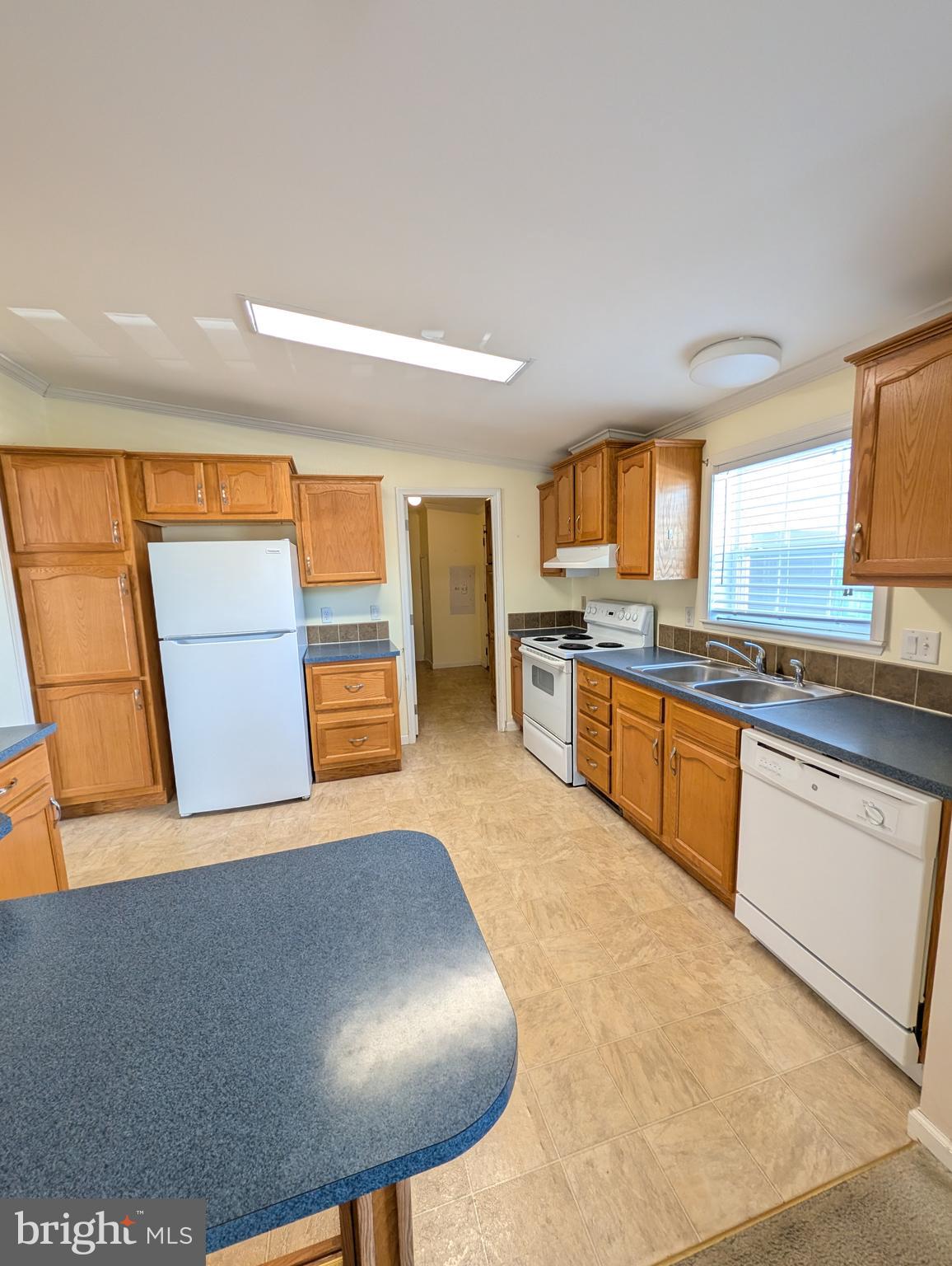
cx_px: 476
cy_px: 633
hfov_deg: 94.6
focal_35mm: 12
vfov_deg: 110.5
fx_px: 439
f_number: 1.7
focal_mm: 2.02
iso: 127
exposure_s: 1/60
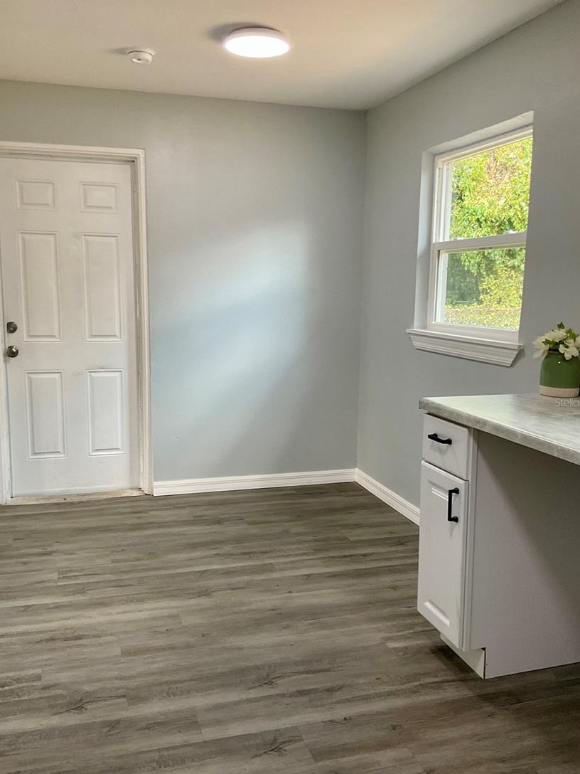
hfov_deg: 44.2
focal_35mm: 32
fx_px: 715
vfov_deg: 56.8
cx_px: 285
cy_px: 402
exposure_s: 1/60
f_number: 1.8
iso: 64
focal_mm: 3
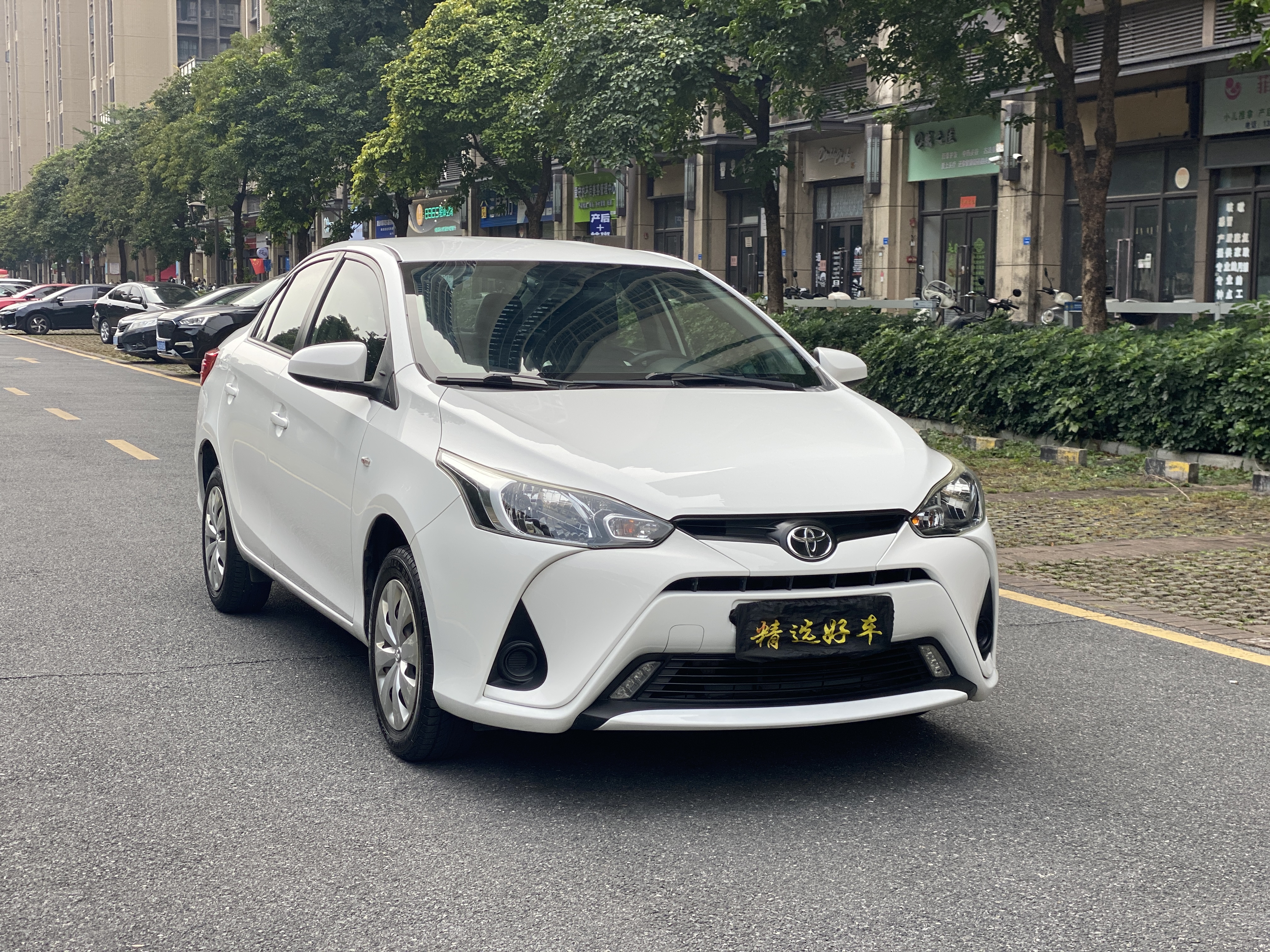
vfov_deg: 28.0
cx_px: 635
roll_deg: -0.3
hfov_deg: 36.8
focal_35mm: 52
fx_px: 1908
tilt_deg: -6.0
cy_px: 476
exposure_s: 1/545
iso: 20
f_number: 2
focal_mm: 6
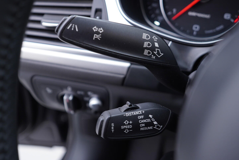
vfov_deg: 36.9
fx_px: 239
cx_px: 120
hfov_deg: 53.1
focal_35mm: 36
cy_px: 80
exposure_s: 1/40
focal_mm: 24
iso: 250
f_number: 2.8
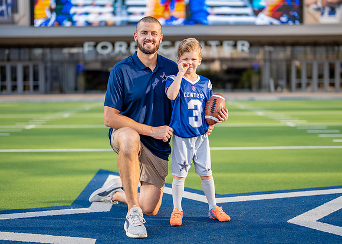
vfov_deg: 22.5
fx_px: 613
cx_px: 174
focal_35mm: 63
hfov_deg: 31.2
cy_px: 123
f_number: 1.2
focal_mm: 50
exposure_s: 1/3200
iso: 125
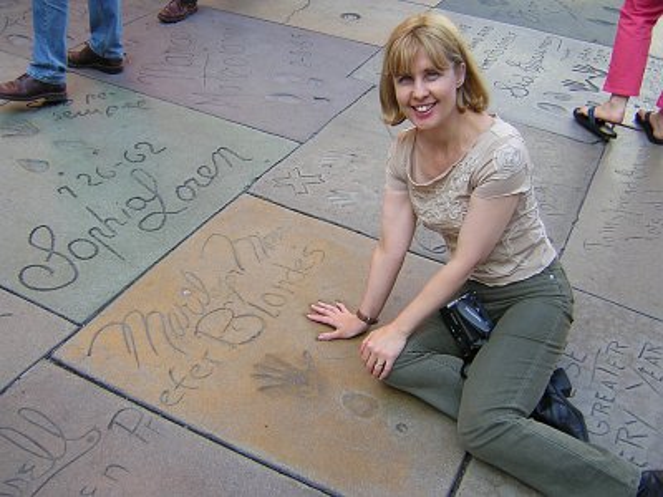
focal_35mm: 36
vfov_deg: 39.7
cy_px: 248
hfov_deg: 51.4
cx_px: 332
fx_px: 690
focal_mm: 4.7
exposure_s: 1/128
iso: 100
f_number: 2.6
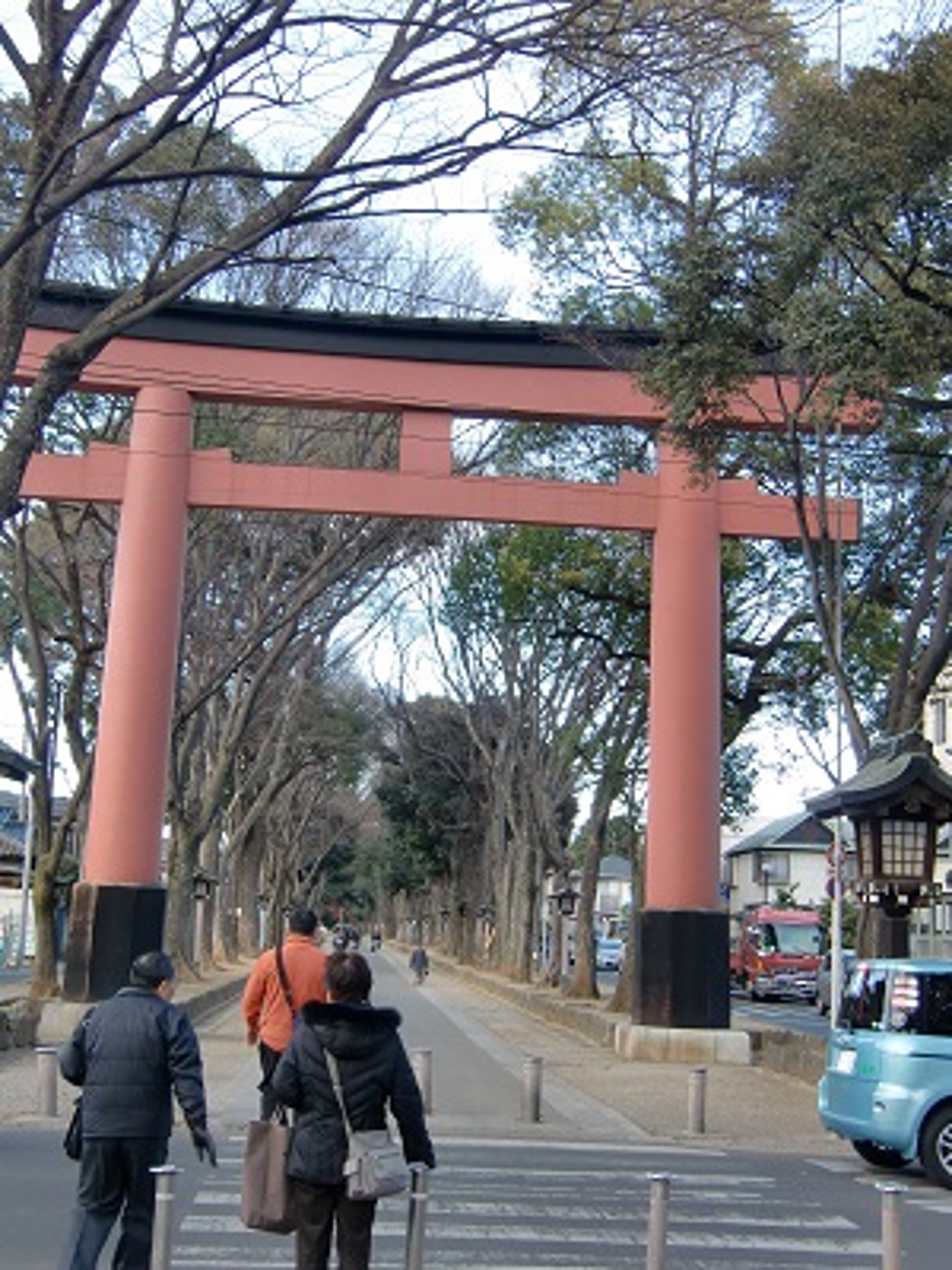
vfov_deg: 40.4
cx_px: 476
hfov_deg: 30.9
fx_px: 1723
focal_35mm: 47
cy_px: 635
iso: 80
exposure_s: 1/60
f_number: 4
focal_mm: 8.4
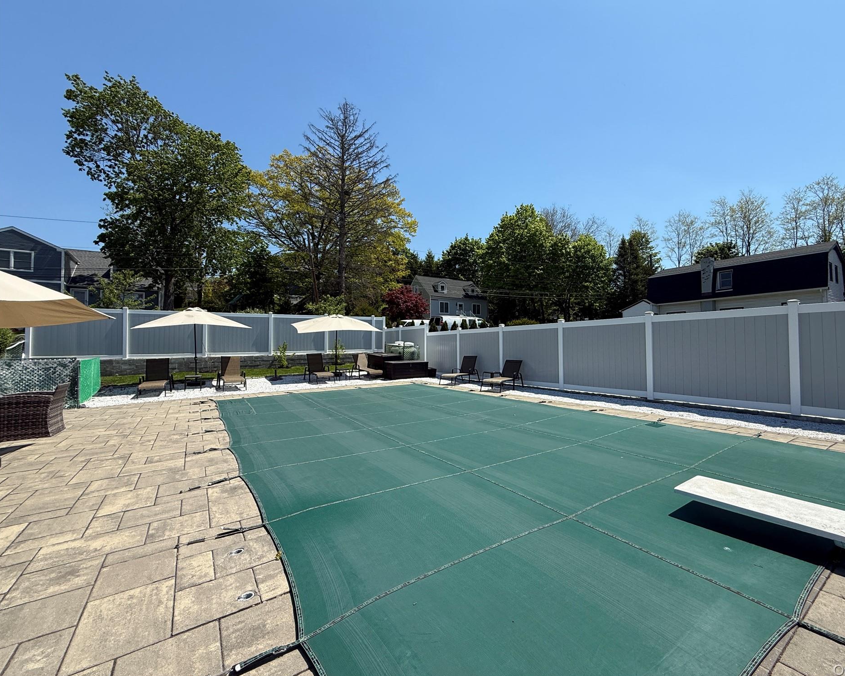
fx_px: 375
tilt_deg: +2.7
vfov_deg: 84.0
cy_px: 333
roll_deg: +0.9
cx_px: 461
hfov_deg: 96.5
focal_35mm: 15
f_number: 2.2
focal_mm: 2.22
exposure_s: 1/1745
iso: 50
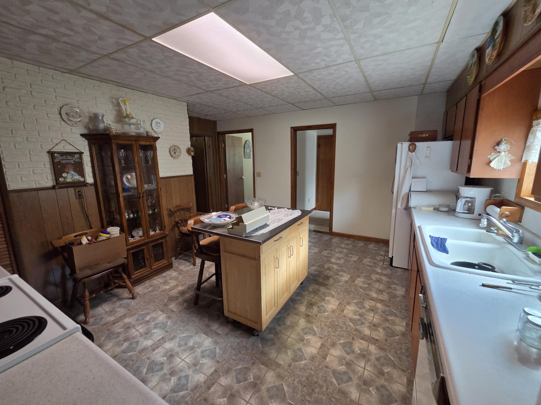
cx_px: 270
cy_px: 202
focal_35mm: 13
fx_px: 203
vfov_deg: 89.9
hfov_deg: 106.2
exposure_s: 1/60
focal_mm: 2.2
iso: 320
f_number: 2.2
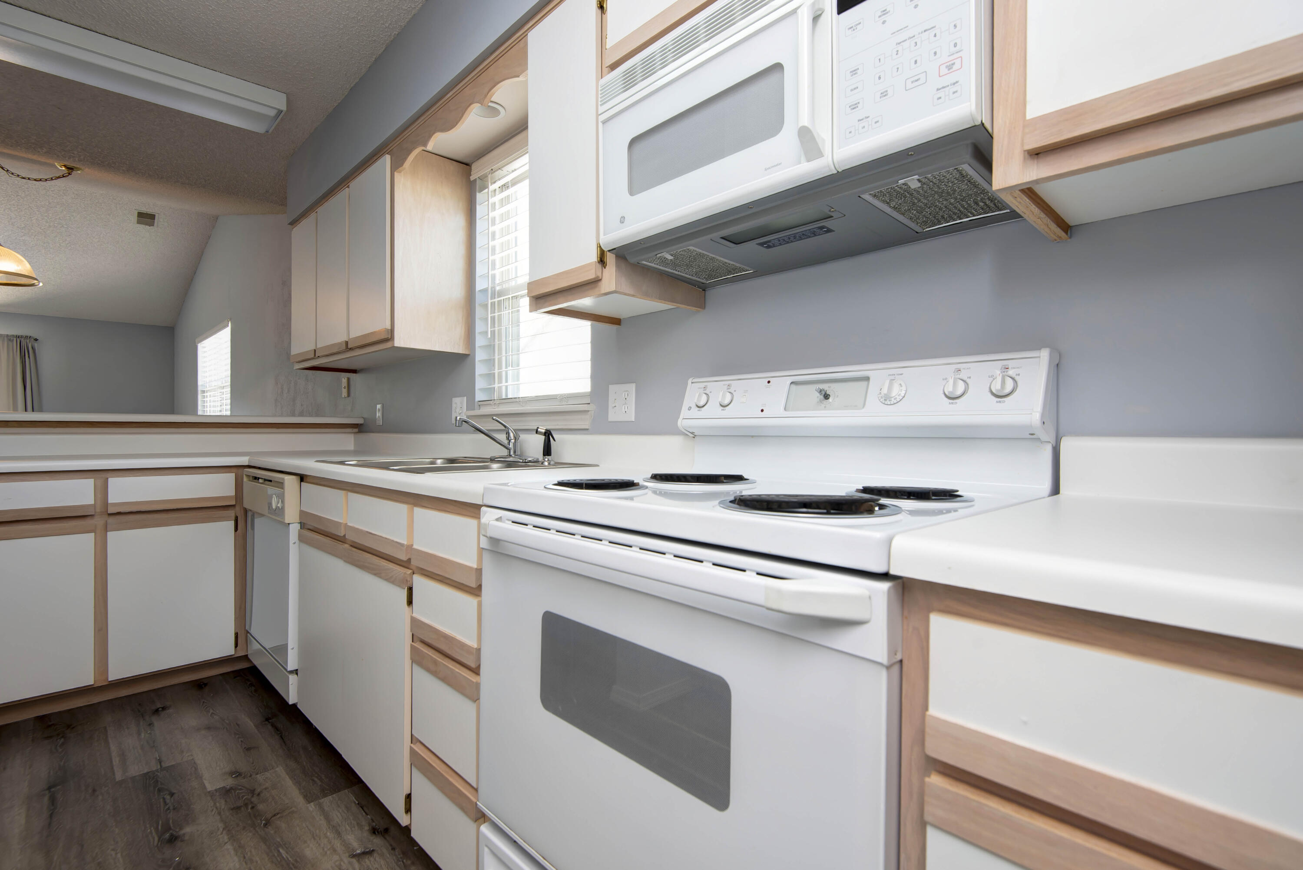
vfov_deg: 73.8
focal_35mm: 16
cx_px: 652
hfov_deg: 96.7
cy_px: 435
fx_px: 579
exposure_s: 1/20
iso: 200
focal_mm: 16
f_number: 6.7
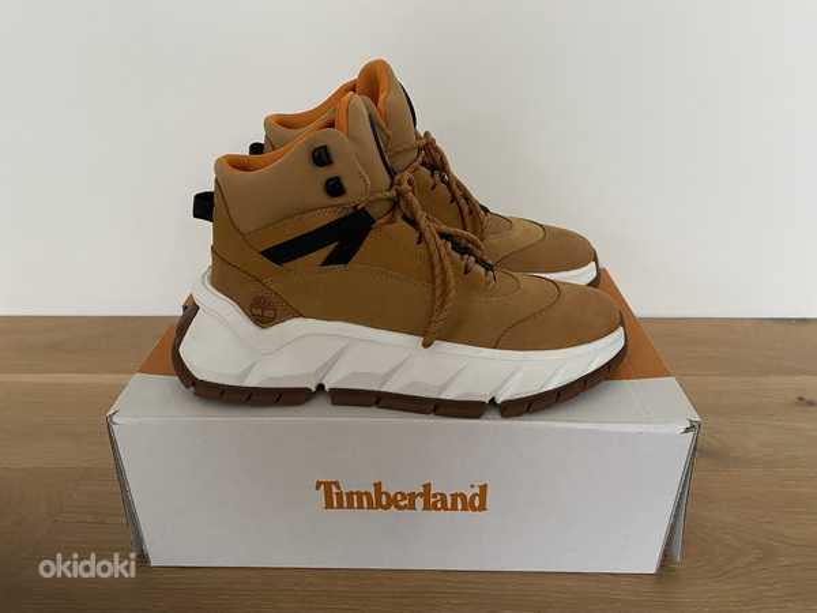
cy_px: 306
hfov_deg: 67.3
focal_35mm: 26
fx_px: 614
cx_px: 408
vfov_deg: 53.1
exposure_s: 1/60
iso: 400
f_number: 1.8
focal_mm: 4.25
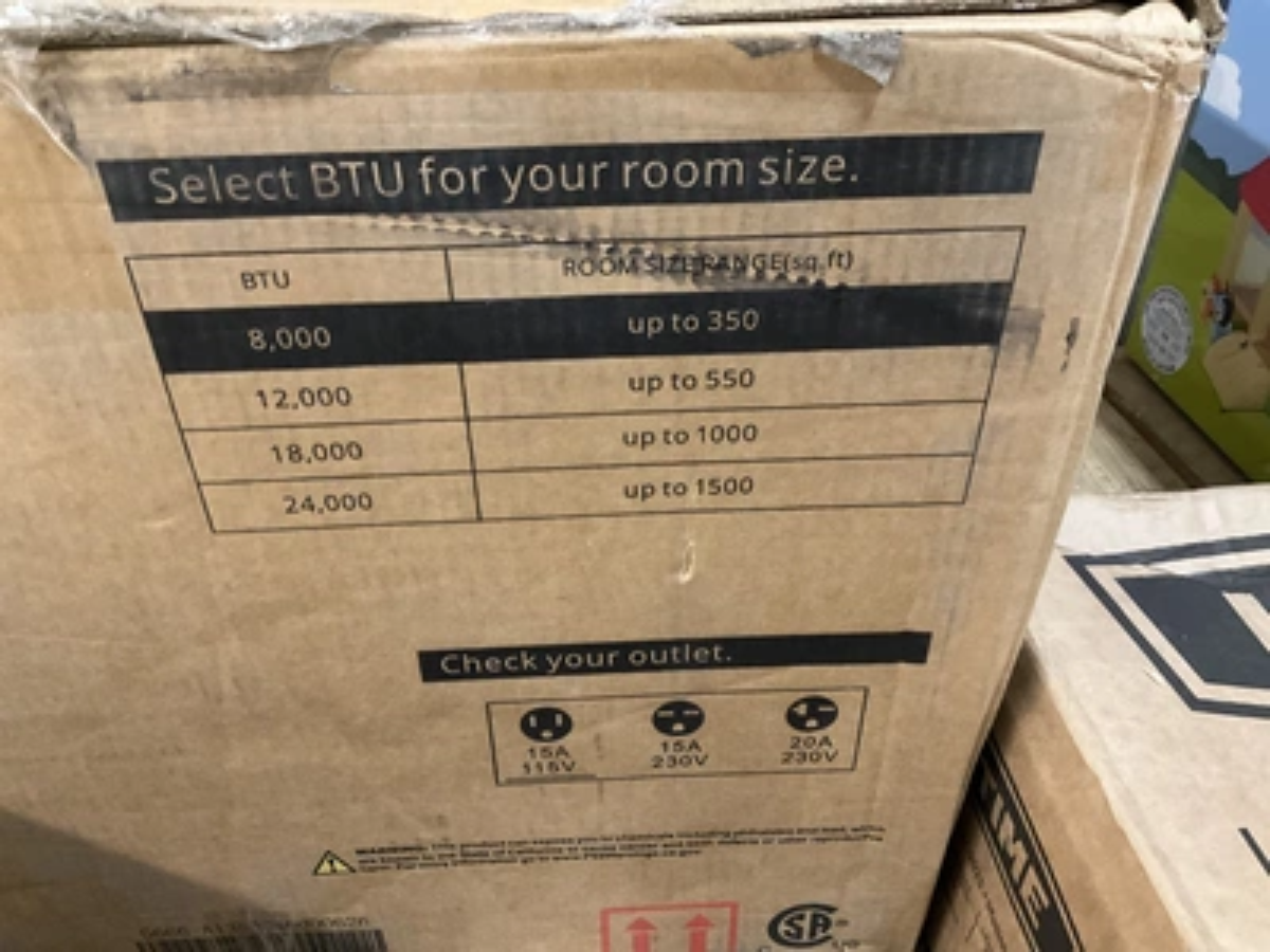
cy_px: 476
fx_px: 1064
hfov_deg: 61.7
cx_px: 635
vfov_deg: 48.2
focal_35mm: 29
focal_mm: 3
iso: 400
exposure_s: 1/30
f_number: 1.8
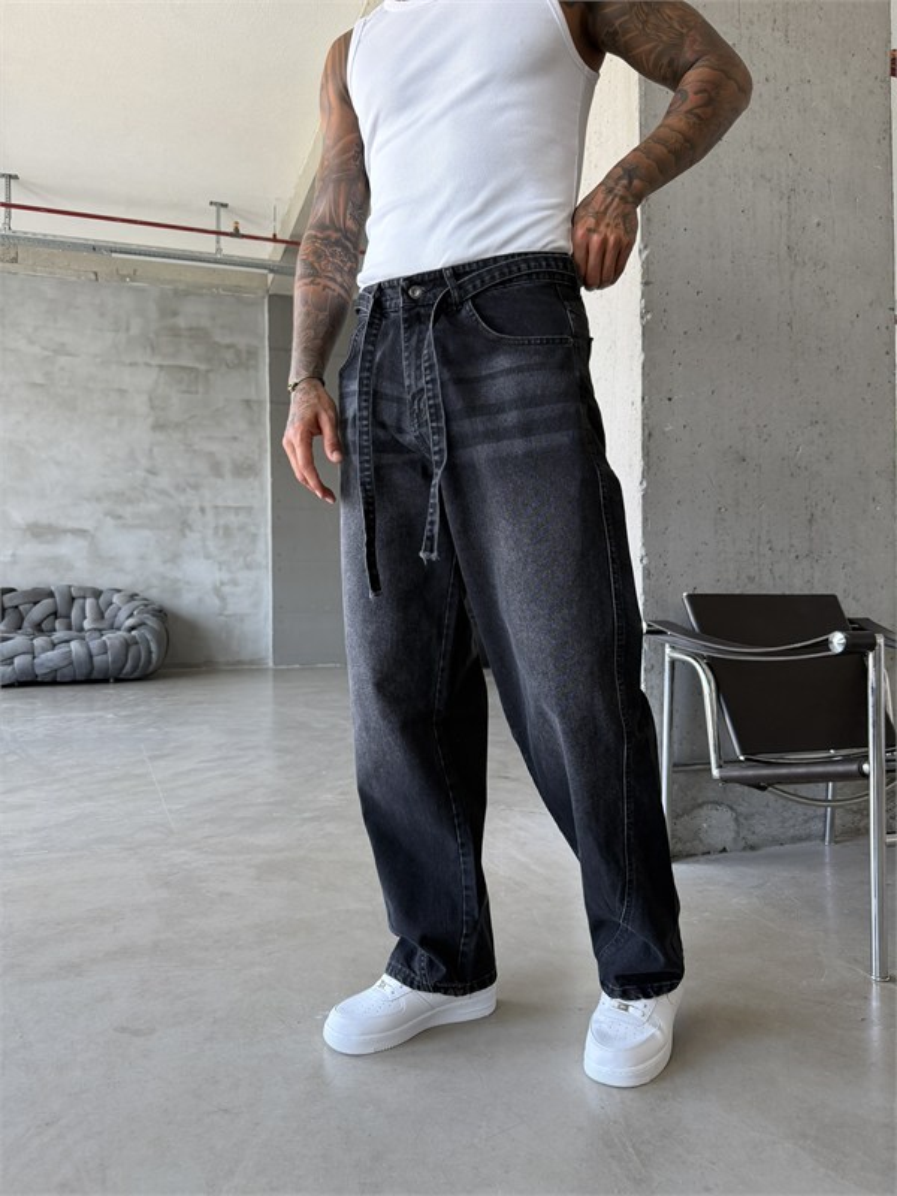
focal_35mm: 24
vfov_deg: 71.6
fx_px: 829
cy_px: 598
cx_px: 448
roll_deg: +0.4
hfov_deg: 56.8
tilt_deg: -0.1
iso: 160
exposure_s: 1/121
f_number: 1.78
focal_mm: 6.76
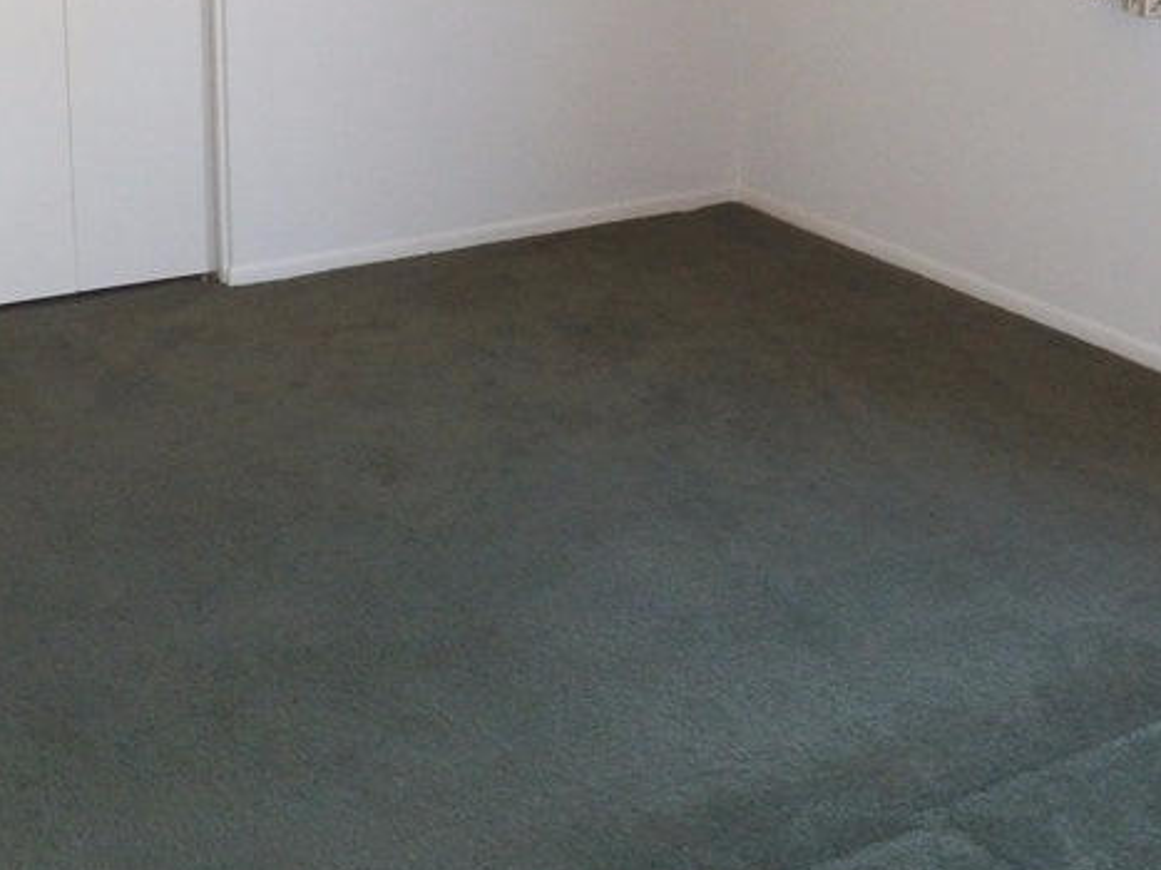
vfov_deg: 23.4
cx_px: 562
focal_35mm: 60
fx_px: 2012
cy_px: 5
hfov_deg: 32.2
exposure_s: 1/30
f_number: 2.8
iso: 320
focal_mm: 4.9
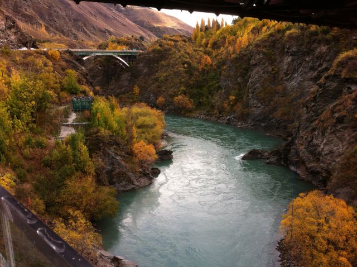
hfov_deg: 52.7
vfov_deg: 40.6
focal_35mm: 35
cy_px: 134
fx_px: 360
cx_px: 178
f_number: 2.8
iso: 80
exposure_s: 1/238
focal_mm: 3.85
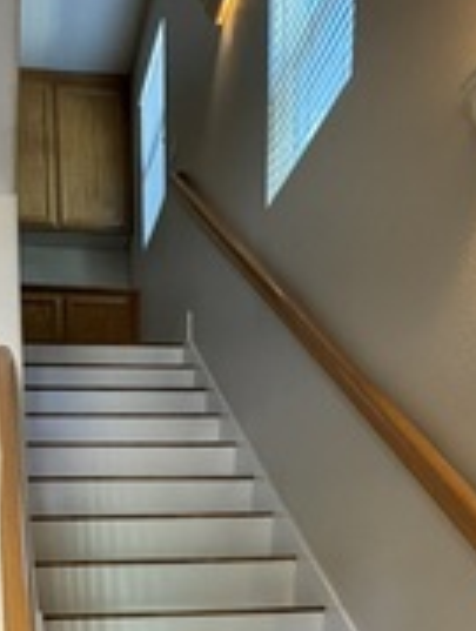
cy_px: 758
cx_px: 104
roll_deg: +1.4
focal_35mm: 39
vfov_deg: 36.7
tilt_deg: -10.1
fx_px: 713
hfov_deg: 35.9
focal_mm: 2.22
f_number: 2.2
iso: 320
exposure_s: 1/60
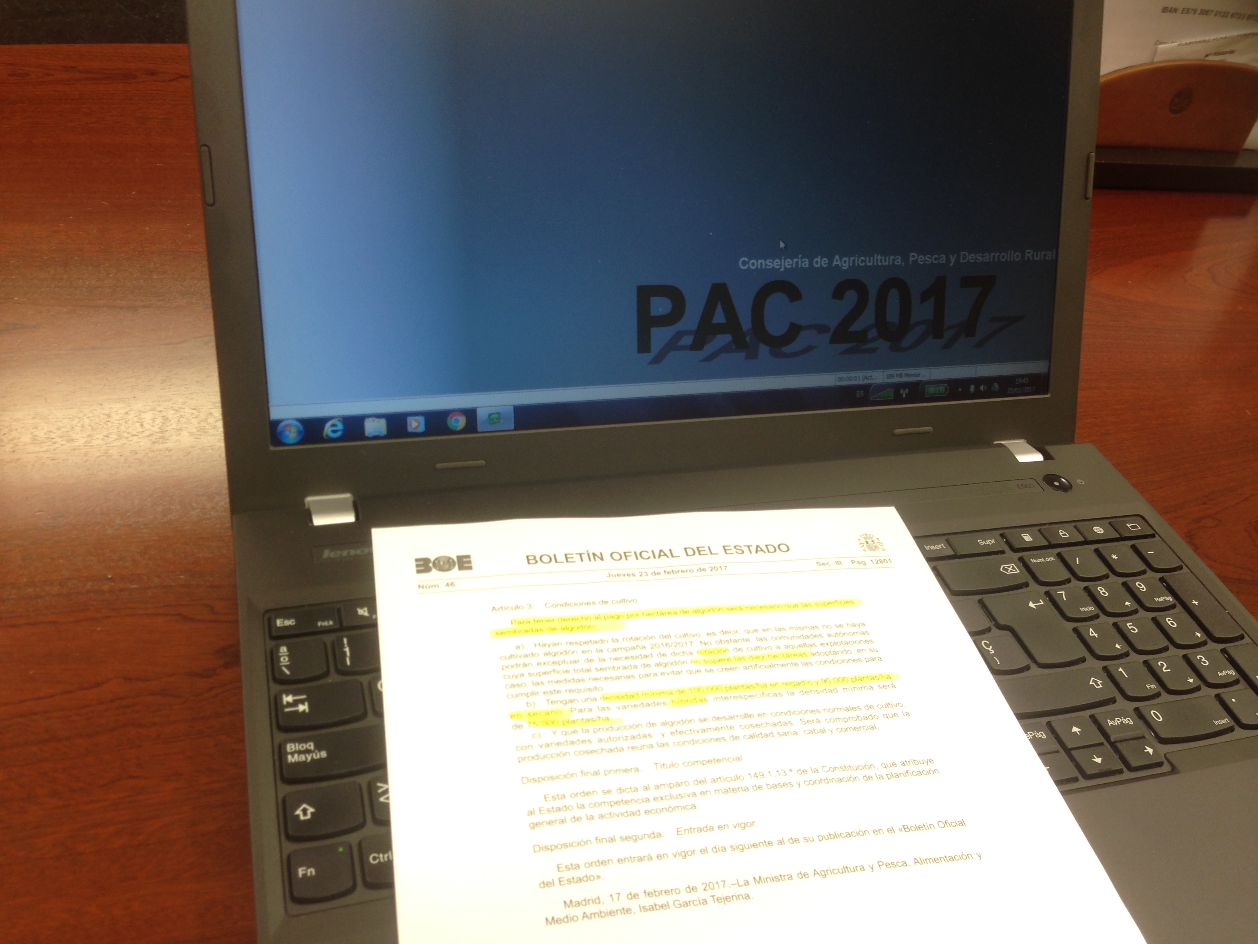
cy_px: 472
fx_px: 1199
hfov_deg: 55.4
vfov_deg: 42.9
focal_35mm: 33
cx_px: 629
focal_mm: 4.12
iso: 50
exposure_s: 1/20
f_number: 2.4
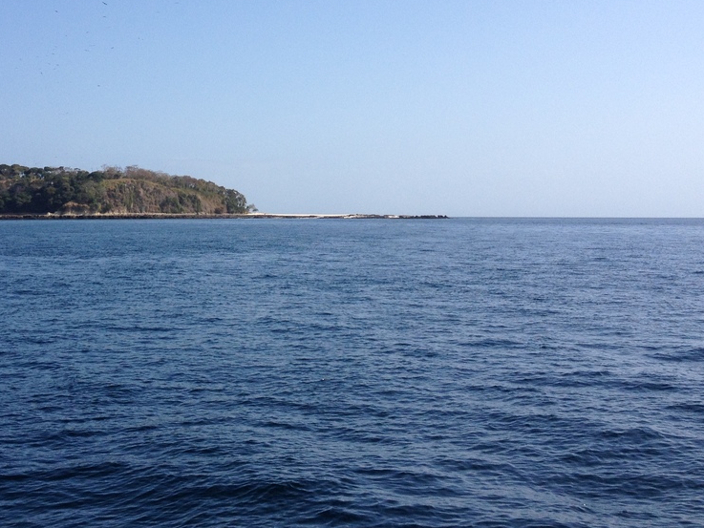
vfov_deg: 25.4
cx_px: 266
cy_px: 140
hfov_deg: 33.6
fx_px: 1159
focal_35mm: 57
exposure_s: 1/2404
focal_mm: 4.28
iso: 50
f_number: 2.4
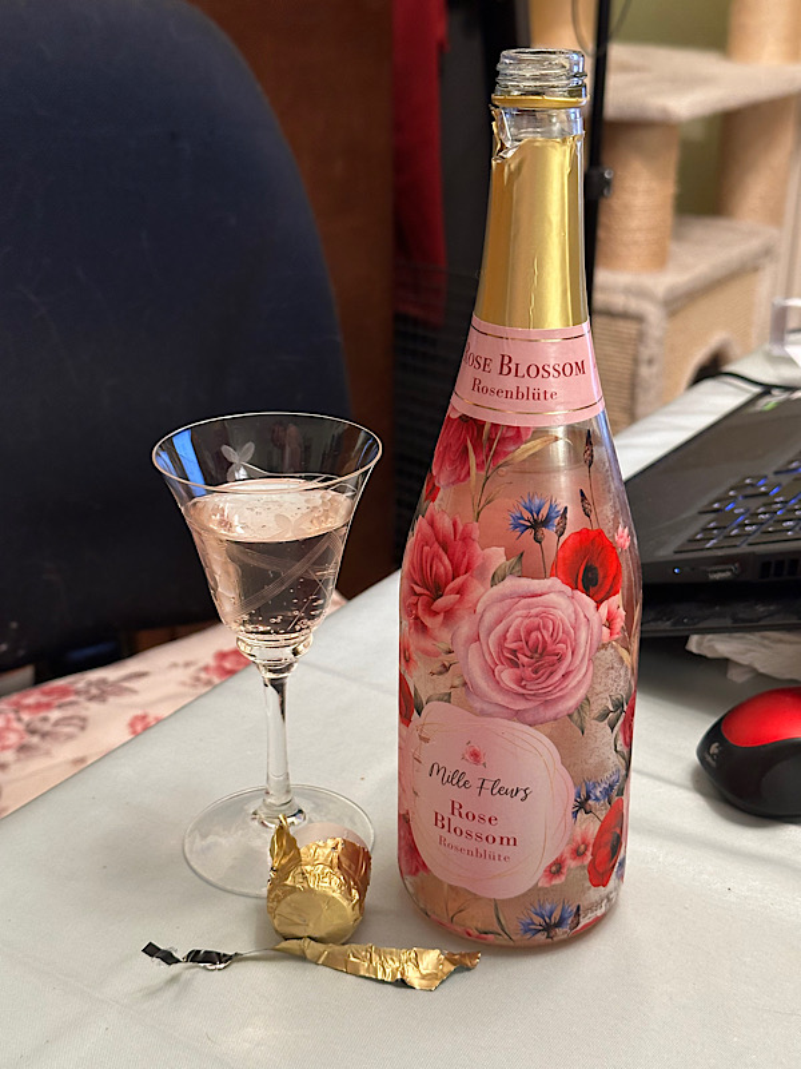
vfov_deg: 39.7
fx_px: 1481
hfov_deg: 30.3
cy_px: 534
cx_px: 400
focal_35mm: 48
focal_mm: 6.86
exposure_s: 1/33
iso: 250
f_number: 1.78
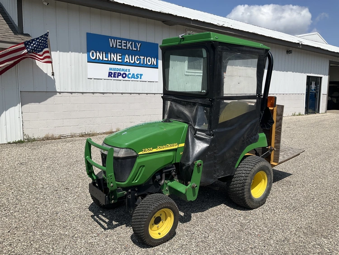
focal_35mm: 29
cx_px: 170
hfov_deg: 61.6
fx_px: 284
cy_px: 128
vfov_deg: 48.3
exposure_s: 1/2959
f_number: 1.8
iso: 25
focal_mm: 3
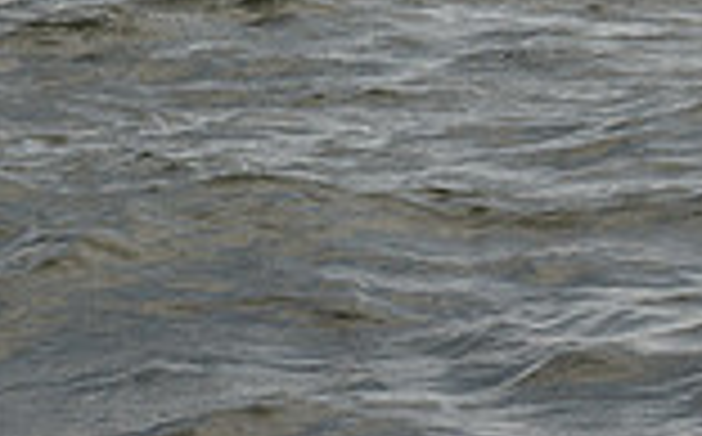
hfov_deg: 7.8
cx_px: -106
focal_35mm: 266
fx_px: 5082
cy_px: -850
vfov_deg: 4.7
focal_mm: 70
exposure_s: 1/800
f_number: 11
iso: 250
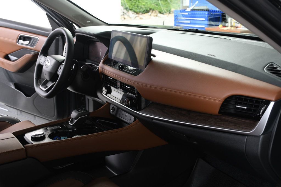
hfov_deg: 48.5
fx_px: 312
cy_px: 94
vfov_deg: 33.4
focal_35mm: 40
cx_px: 140
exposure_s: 1/160
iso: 100
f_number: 4
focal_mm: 27
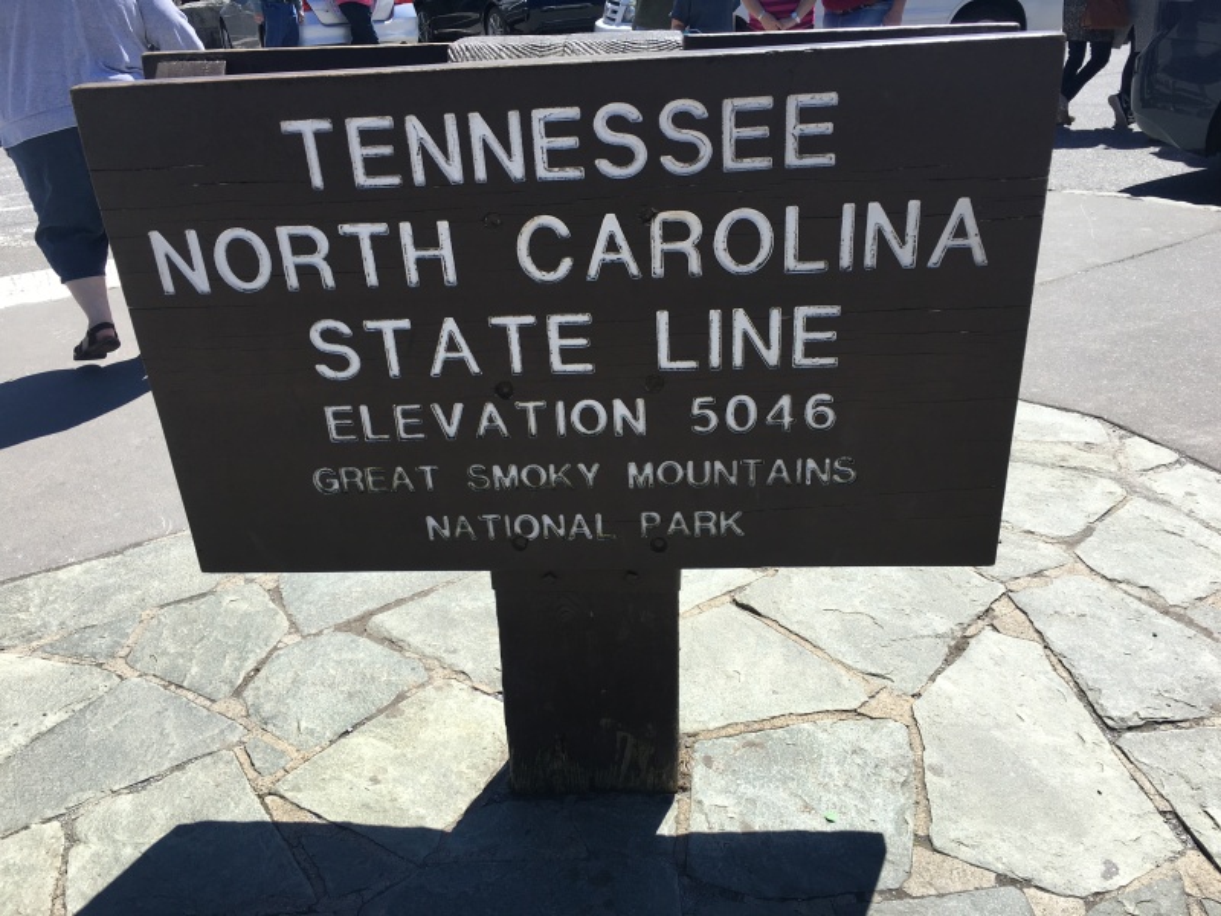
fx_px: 1023
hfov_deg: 61.7
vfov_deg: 48.2
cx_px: 610
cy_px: 458
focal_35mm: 29
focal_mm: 4.15
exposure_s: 1/938
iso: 25
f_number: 2.2
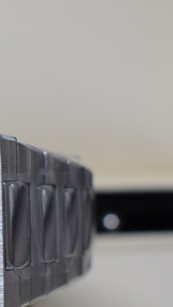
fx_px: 914
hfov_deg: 10.2
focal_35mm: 112
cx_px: -146
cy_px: 185
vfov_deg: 19.1
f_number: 7.1
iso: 400
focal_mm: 34
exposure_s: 1/30
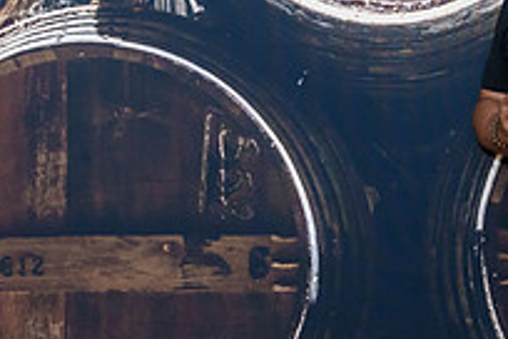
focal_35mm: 93
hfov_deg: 21.5
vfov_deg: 14.3
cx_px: 451
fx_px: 1312
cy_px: -56
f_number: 3.2
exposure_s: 1/100
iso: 1000
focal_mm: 31
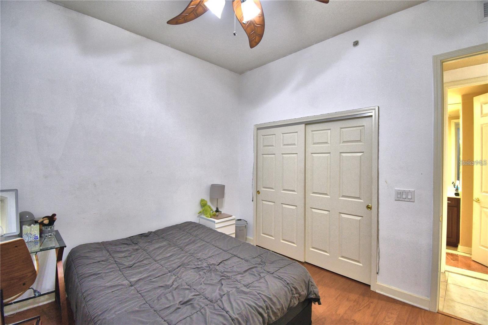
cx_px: 244
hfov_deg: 100.4
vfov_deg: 77.3
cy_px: 162
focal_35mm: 15
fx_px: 203
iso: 560
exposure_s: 1/30
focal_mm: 10
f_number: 4.5
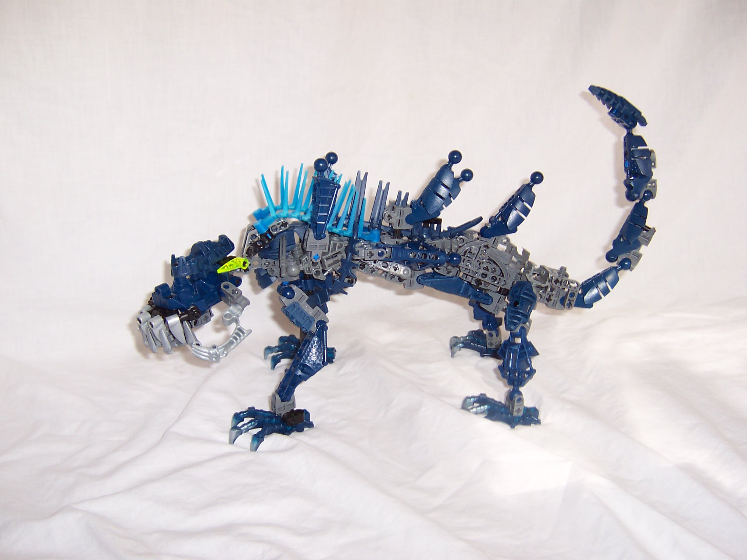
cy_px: 280
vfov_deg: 39.7
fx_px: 777
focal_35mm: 36
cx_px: 374
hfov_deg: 51.4
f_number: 2.8
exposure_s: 1/90
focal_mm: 5.6
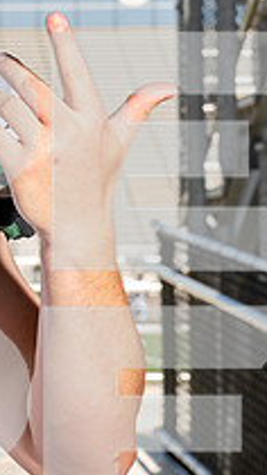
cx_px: -265
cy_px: 153
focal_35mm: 203
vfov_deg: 10.6
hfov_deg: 5.8
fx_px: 2557
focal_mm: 70
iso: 160
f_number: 8
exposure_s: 1/250
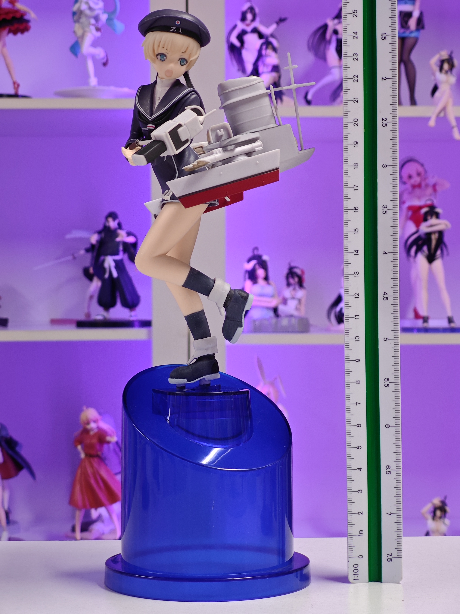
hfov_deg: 18.4
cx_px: 230
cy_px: 307
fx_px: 1417
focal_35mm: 80
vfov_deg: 24.4
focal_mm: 7.48
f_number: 2.4
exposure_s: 1/18.1
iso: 400
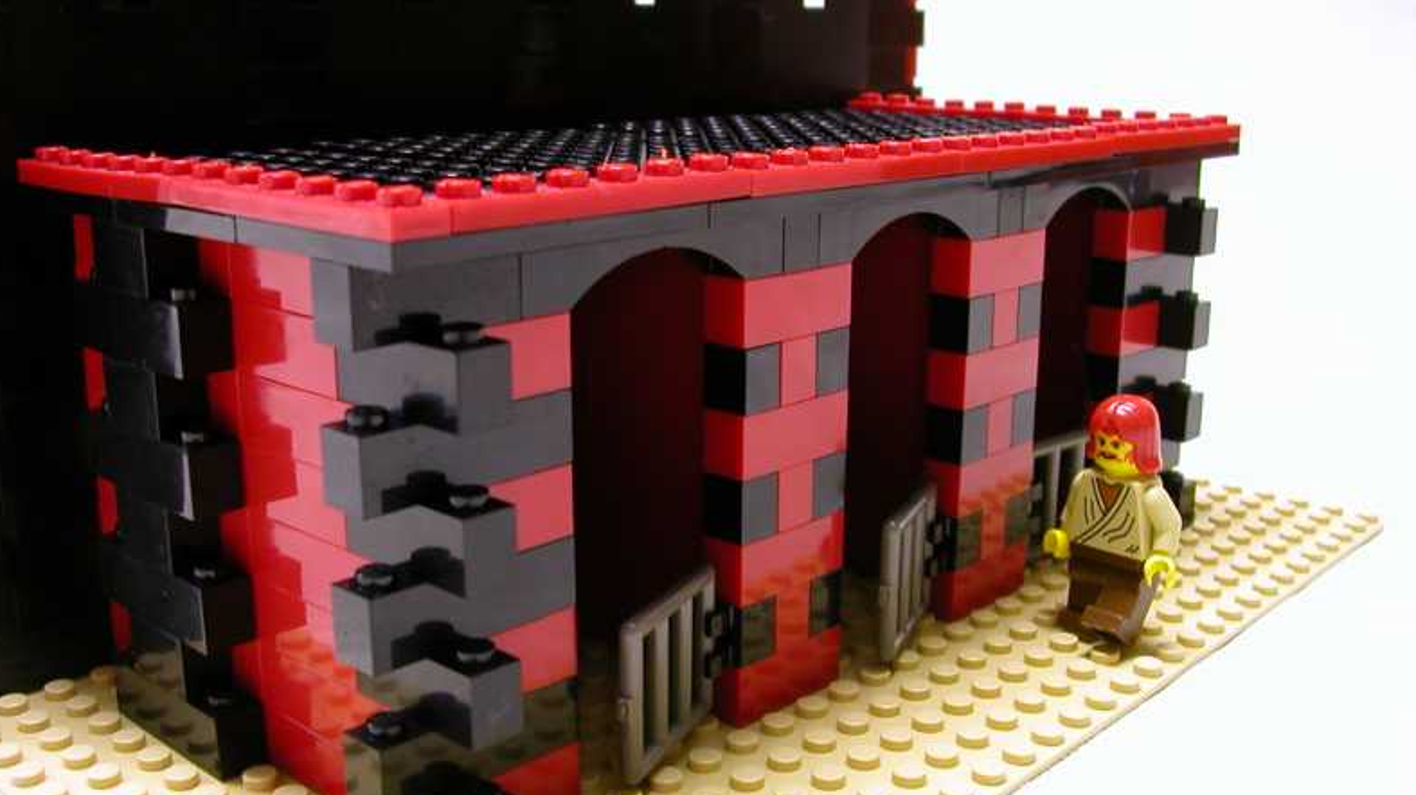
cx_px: 707
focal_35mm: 41
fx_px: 1539
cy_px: 451
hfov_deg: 49.4
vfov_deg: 28.9
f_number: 2.7
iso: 100
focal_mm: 5.6
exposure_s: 1/6
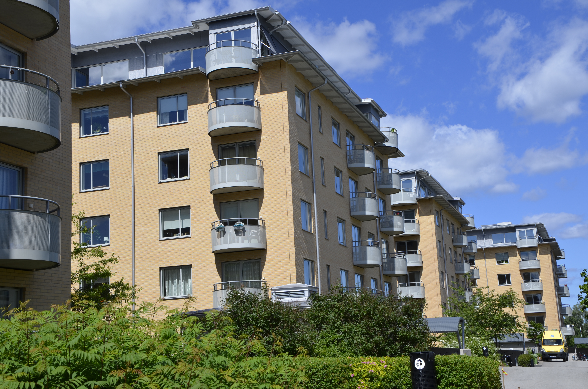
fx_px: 831
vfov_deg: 26.4
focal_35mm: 51
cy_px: 194
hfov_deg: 39.0
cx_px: 294
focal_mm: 34
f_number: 8
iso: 100
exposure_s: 1/250
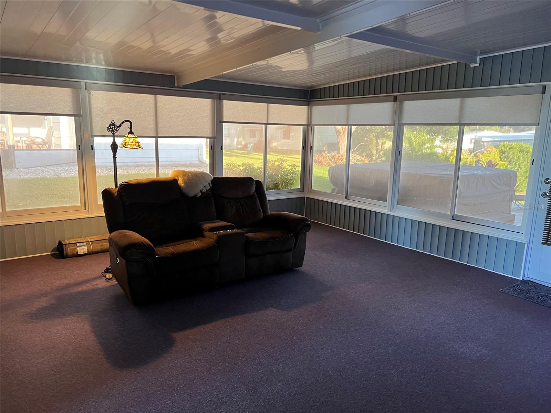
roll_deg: -1.6
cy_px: 206
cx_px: 276
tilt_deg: -11.9
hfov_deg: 67.3
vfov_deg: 53.1
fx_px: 414
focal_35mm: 26
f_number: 1.5
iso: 320
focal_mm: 5.7
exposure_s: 1/60
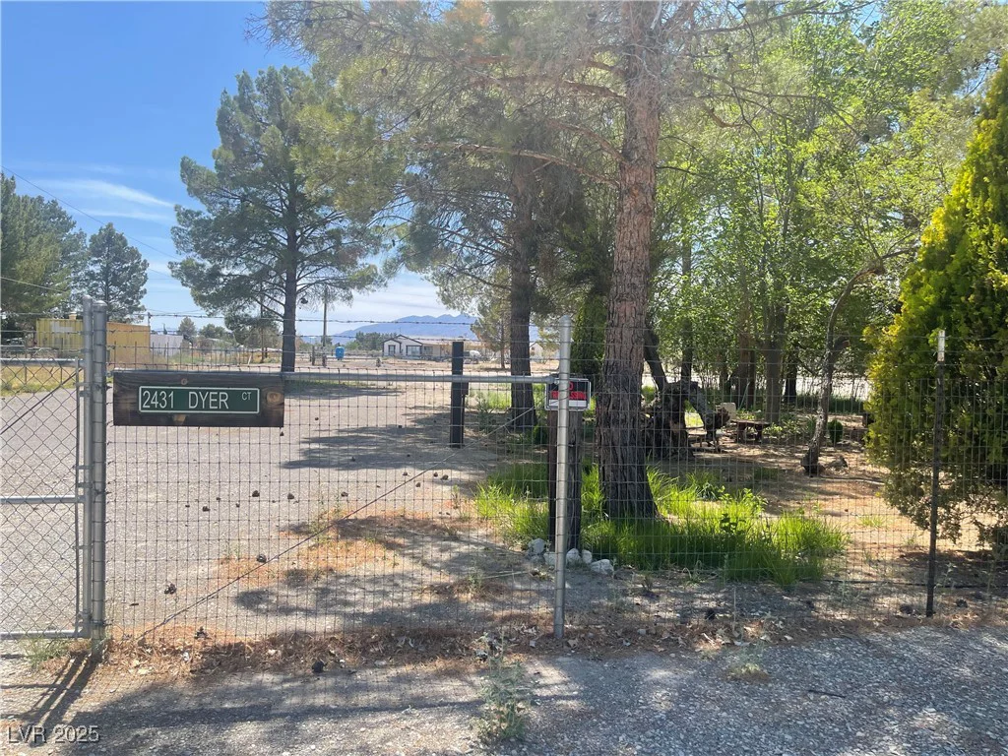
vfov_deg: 54.9
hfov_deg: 69.4
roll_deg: -1.4
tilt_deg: -2.4
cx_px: 504
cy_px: 378
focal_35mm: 25
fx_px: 728
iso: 32
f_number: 1.6
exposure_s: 1/2288
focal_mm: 5.1
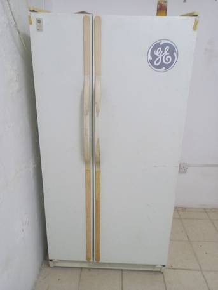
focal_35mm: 26
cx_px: 109
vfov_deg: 67.3
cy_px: 145
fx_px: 218
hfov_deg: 53.1
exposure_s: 1/50
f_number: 1.8
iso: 829
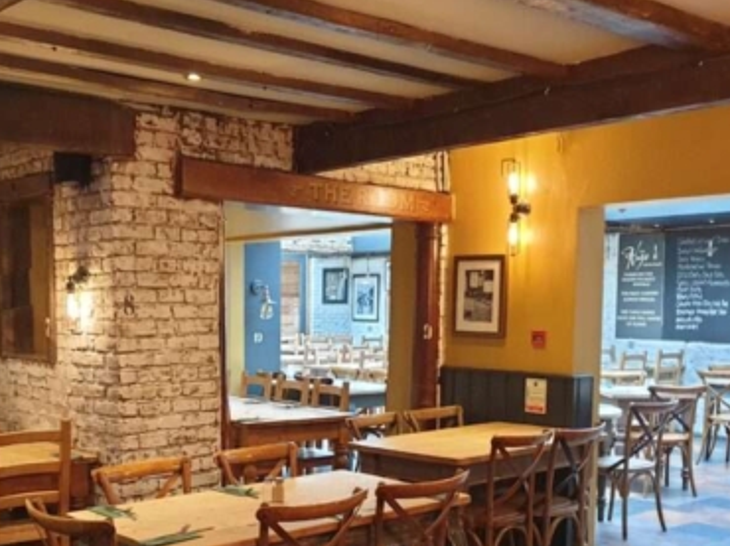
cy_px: 406
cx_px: 276
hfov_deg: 41.8
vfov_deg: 31.6
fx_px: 948
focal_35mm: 45
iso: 320
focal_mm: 4.3
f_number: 1.5
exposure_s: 1/50
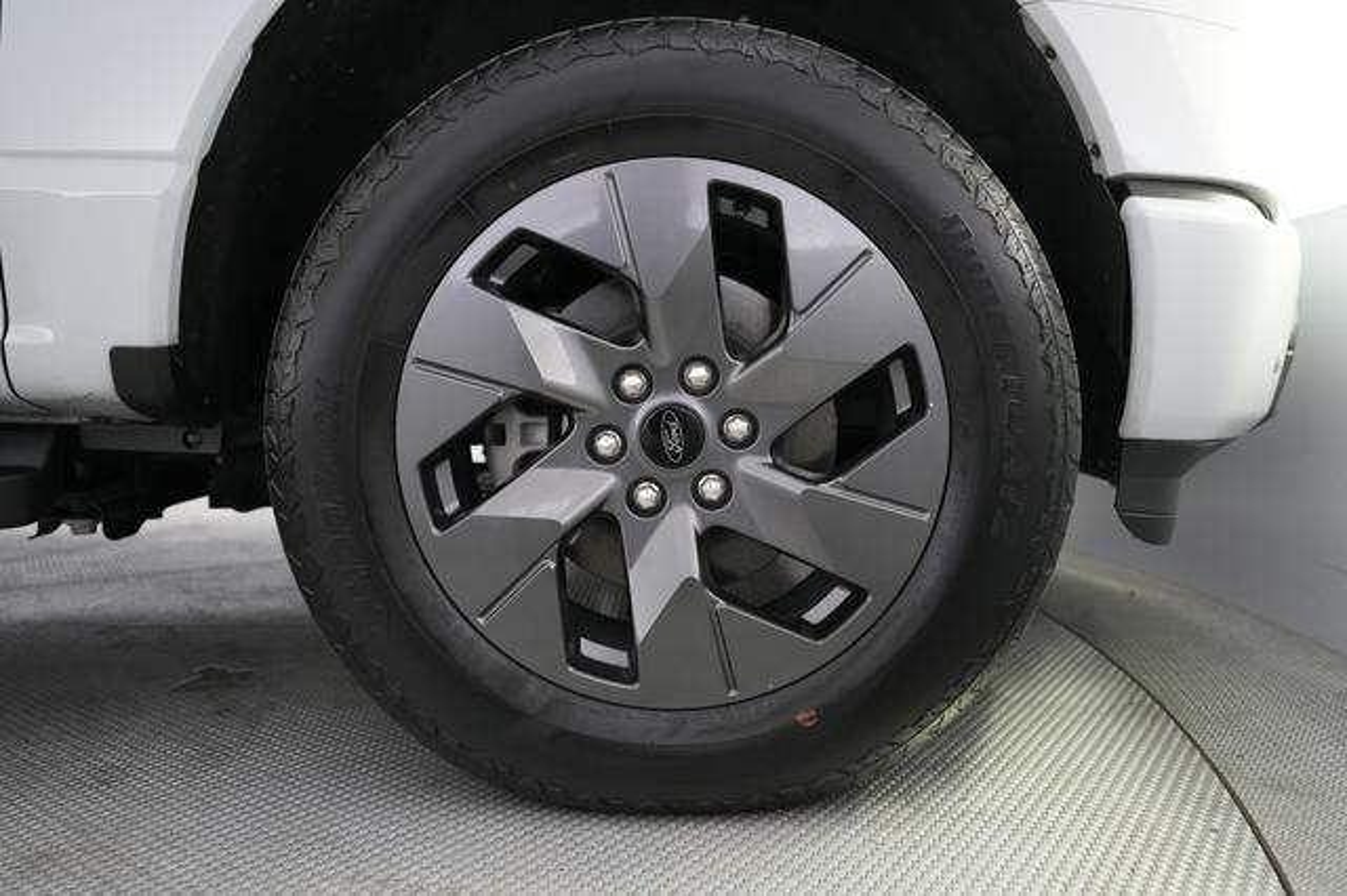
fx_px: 935
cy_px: 448
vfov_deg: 51.2
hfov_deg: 71.5
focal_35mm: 25
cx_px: 674
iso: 5000
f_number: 2.8
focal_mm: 25
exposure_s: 1/160
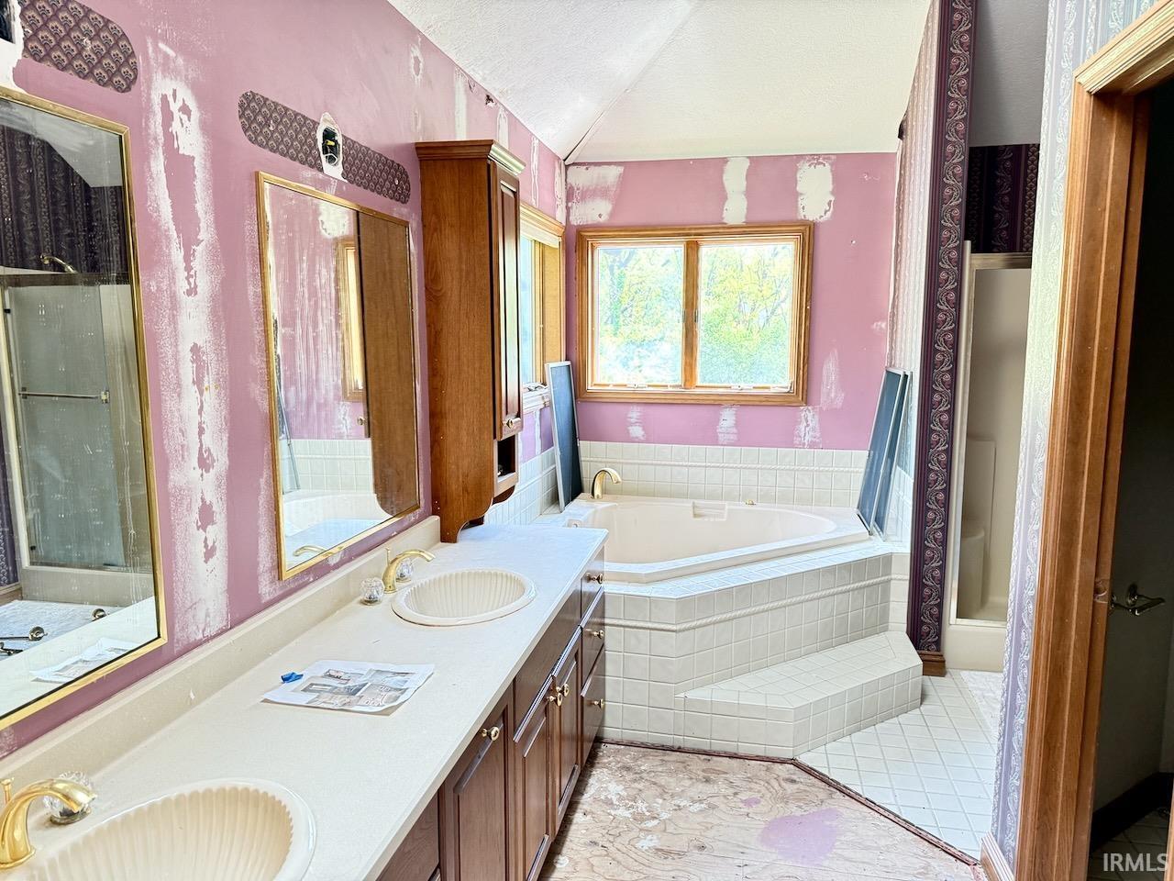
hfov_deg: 71.6
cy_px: 440
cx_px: 587
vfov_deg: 56.8
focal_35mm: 24
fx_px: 814
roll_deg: +0.2
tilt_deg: -7.2
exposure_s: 1/60
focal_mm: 6.76
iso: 250
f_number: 1.78
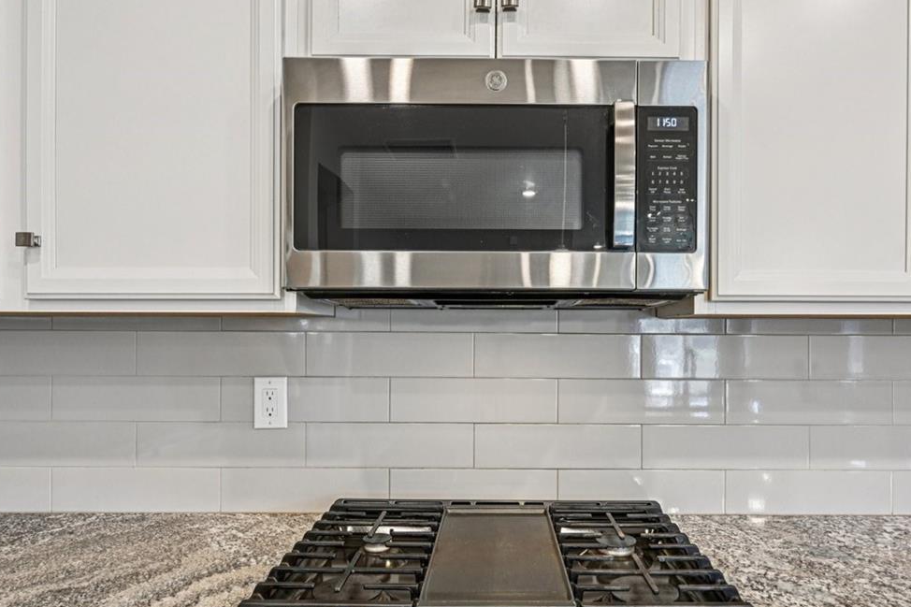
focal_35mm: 23
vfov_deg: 55.0
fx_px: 582
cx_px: 495
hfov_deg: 76.0
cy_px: 326
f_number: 8
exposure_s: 1/8
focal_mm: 14
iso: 400
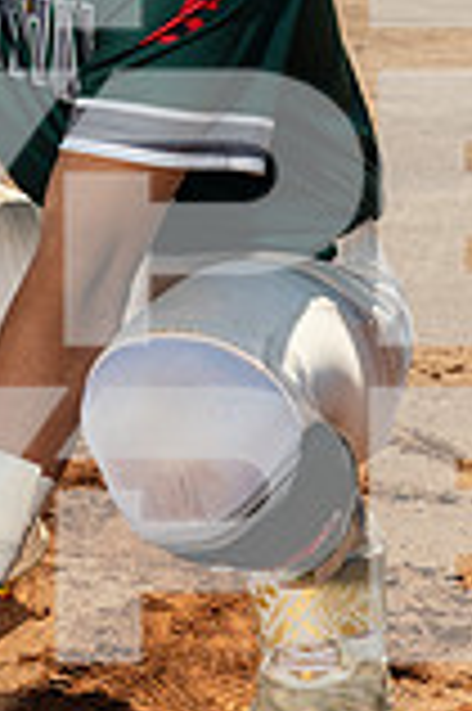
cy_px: 212
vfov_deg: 20.9
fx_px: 1912
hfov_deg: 13.9
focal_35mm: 97
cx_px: 13
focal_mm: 34
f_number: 7.1
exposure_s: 1/200
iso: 500
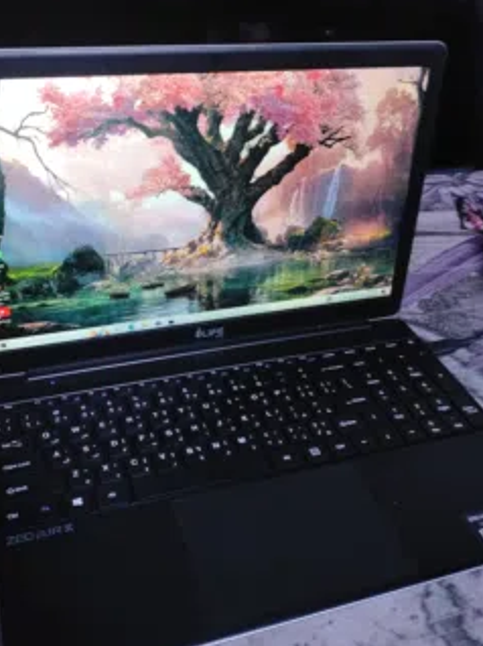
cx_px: 203
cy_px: 331
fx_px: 633
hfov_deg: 41.6
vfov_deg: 54.0
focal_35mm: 34
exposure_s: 1/33.3
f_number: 1.8
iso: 625
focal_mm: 4.05
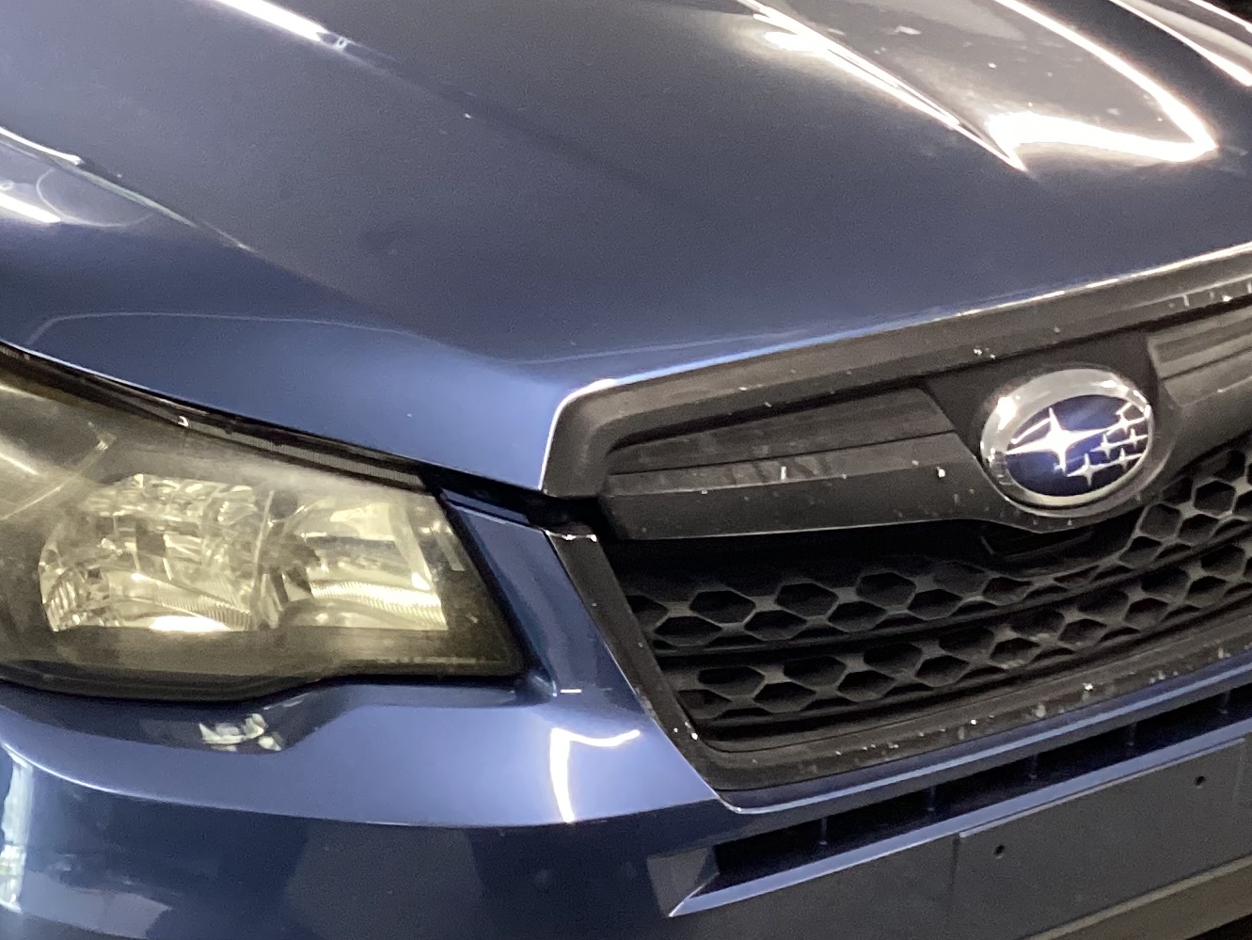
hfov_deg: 24.8
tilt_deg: -19.6
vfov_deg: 19.3
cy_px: 333
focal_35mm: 76
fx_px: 2750
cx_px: 94
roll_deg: -0.2
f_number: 2.4
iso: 250
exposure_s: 1/40
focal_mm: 3.3
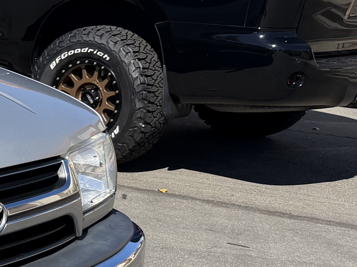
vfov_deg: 15.5
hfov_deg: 17.2
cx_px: -270
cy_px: 200
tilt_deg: -17.4
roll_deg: -2.0
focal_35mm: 95
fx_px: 980
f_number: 1.78
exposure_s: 1/3759
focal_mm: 6.76
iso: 80
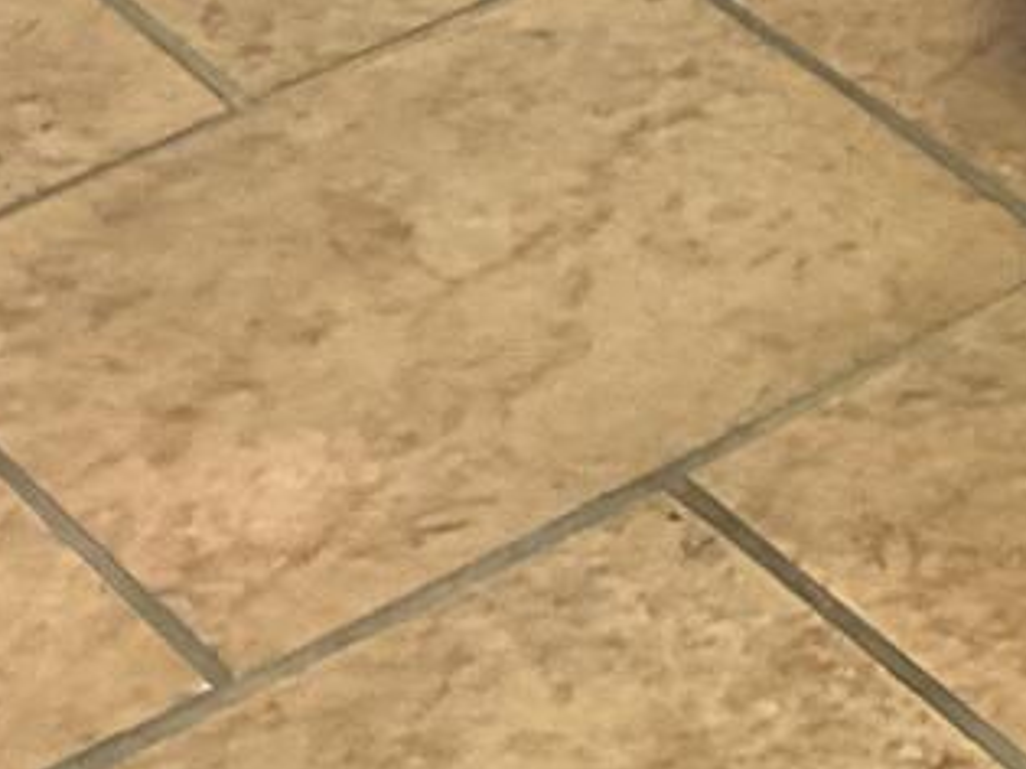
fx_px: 5452
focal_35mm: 184
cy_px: -1473
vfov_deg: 7.2
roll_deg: +2.0
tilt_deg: -16.3
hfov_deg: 9.9
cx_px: 2120
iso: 125
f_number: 1.8
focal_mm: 3
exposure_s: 1/60
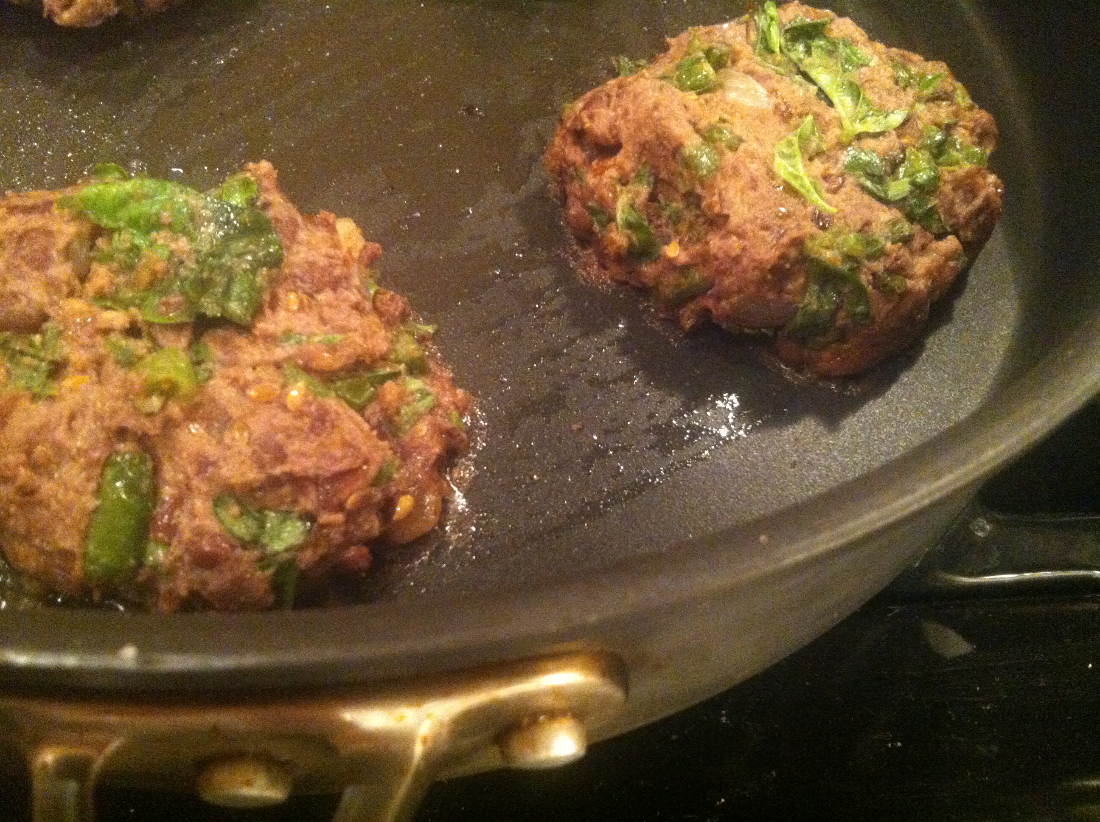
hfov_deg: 52.7
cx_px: 550
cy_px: 411
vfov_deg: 40.6
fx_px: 1111
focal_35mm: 35
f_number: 2.8
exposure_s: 1/15
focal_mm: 3.85
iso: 1000
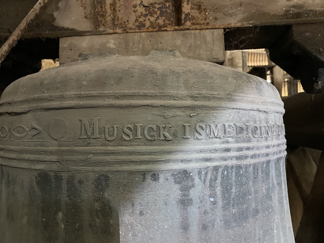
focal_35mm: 27
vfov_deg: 51.4
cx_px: 167
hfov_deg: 65.3
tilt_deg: +1.7
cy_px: 120
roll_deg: +1.2
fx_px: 253
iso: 800
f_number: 1.6
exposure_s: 1/30
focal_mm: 4.2
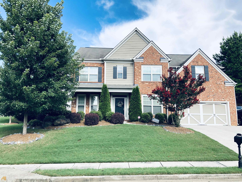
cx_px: 121
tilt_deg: +10.2
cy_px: 91
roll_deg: +0.2
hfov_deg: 63.4
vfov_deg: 49.7
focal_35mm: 28
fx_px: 196
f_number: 1.8
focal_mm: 4
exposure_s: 1/867
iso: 20
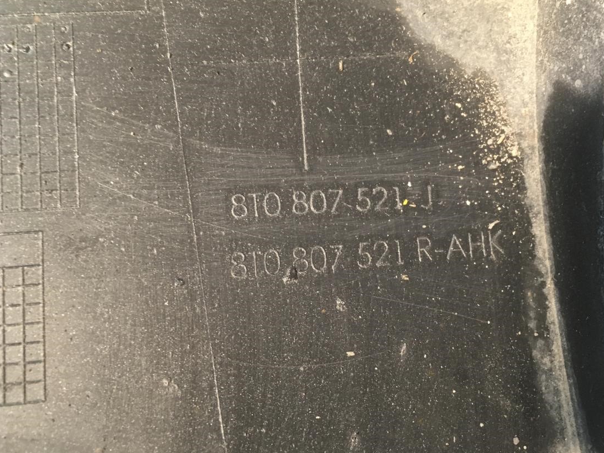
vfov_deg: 41.8
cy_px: 235
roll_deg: -7.4
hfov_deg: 53.9
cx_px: 325
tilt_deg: -20.0
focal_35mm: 34
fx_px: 593
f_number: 2.2
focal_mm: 4.15
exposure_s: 1/30
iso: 125
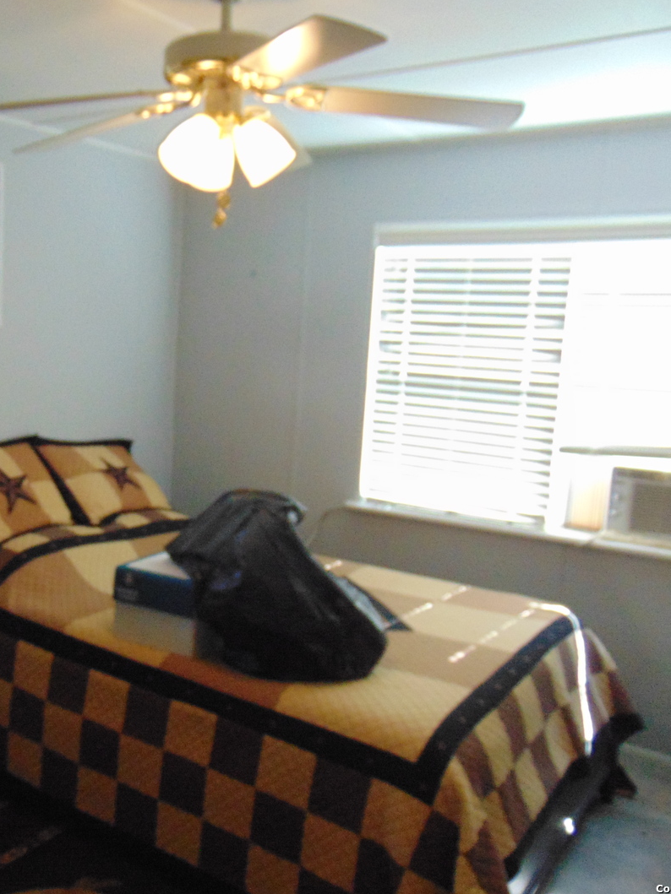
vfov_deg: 54.0
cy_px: 453
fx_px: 879
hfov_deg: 40.1
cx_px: 137
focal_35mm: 34
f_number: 3
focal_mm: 4.5
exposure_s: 1/100
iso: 500
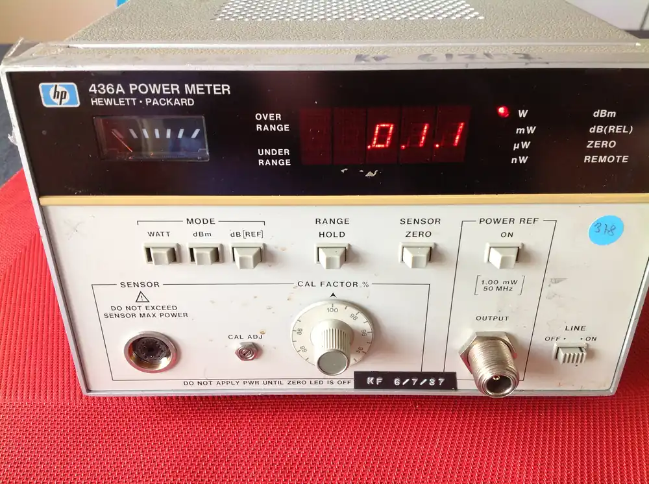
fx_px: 655
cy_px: 242
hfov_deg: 52.7
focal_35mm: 35
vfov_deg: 40.6
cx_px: 324
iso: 64
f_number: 2.4
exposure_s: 1/40
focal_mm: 4.28
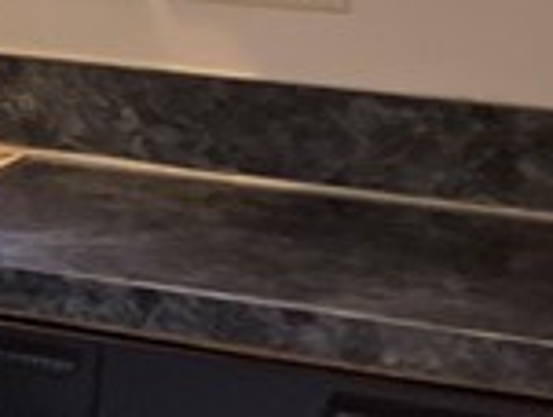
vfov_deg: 8.7
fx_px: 2706
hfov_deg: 8.8
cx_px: -1285
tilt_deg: -4.5
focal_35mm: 169
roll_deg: -1.6
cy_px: -139
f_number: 1.6
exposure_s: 1/120
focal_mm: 5.1
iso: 100
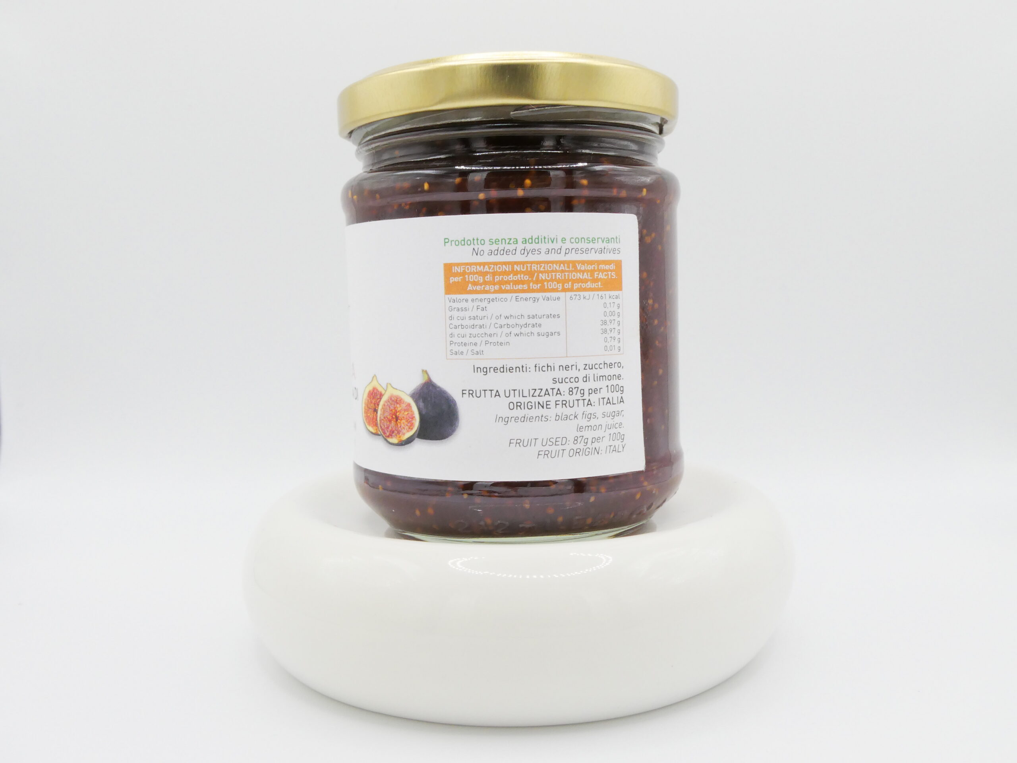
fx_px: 970
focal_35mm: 33
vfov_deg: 42.9
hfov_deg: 55.4
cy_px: 382
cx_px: 508
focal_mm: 5.8
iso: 80
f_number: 5.6
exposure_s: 1/80
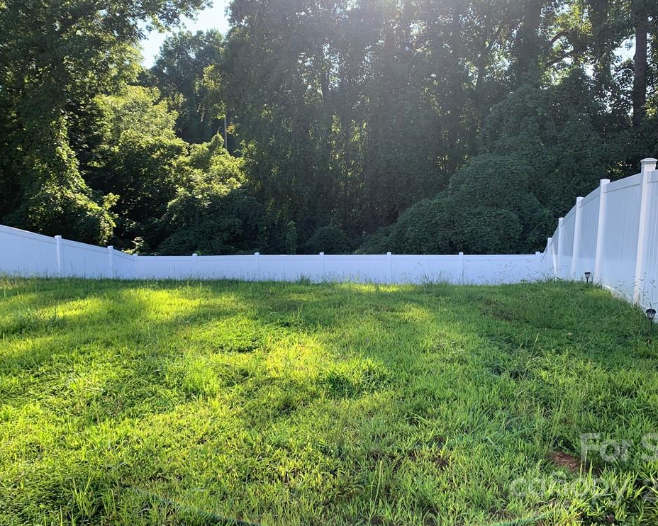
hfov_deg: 62.1
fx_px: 545
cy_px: 264
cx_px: 360
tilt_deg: -7.8
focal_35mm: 28
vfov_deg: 51.5
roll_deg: +0.2
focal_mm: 4.25
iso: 25
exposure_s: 1/405
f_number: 1.8
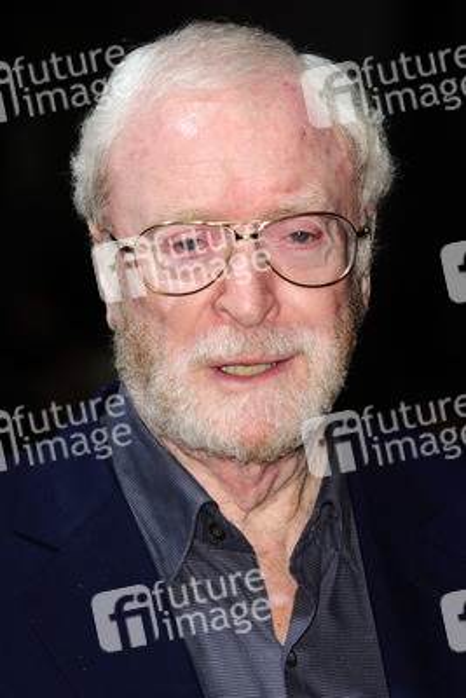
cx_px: 233
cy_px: 349
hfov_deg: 6.8
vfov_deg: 10.2
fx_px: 3928
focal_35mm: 202
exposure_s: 1/200
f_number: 4.5
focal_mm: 135
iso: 320
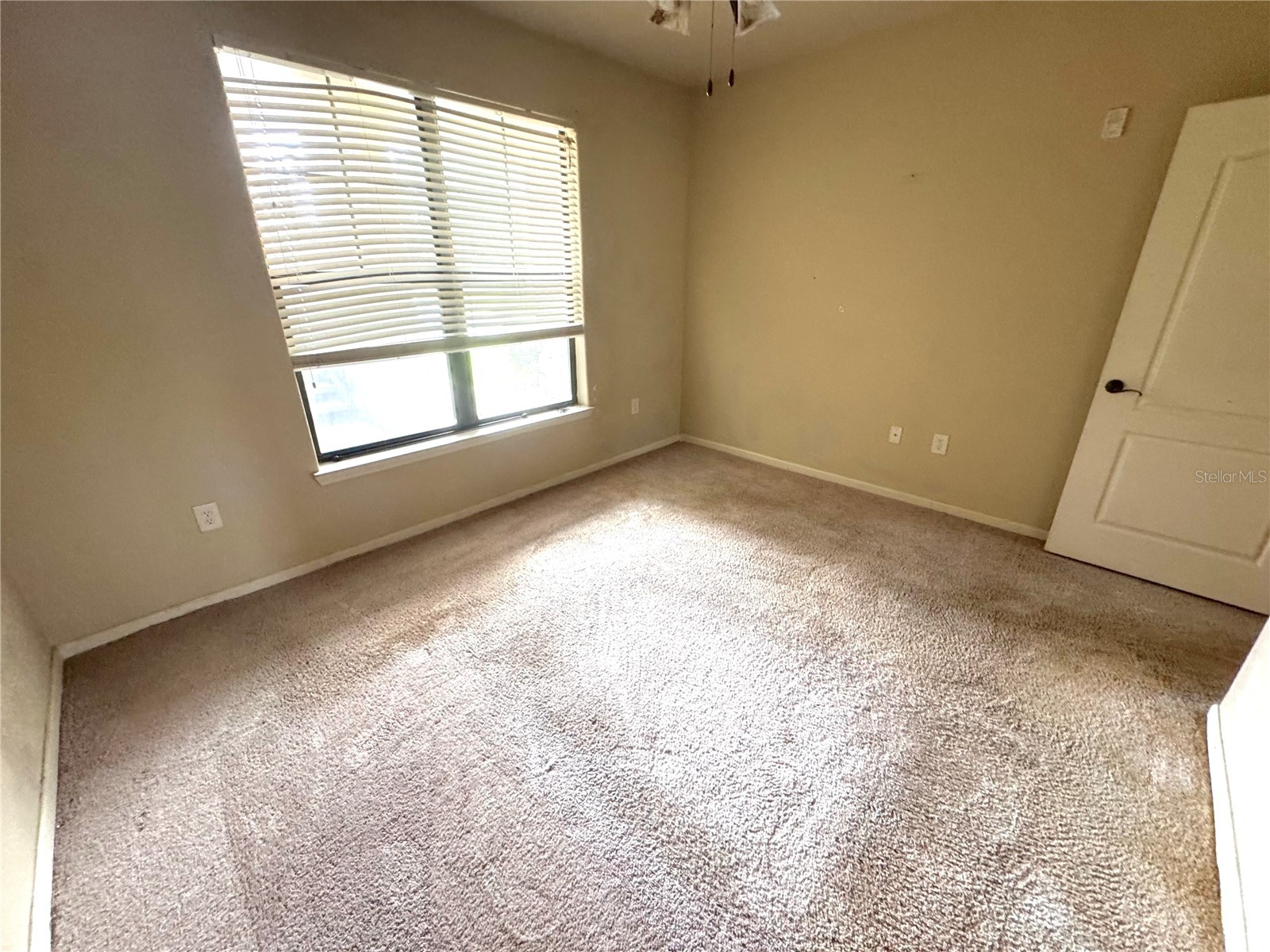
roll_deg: -2.2
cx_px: 635
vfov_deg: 85.7
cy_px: 476
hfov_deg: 102.1
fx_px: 514
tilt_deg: -16.3
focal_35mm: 14
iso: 320
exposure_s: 1/60
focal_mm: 2.22
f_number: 2.2
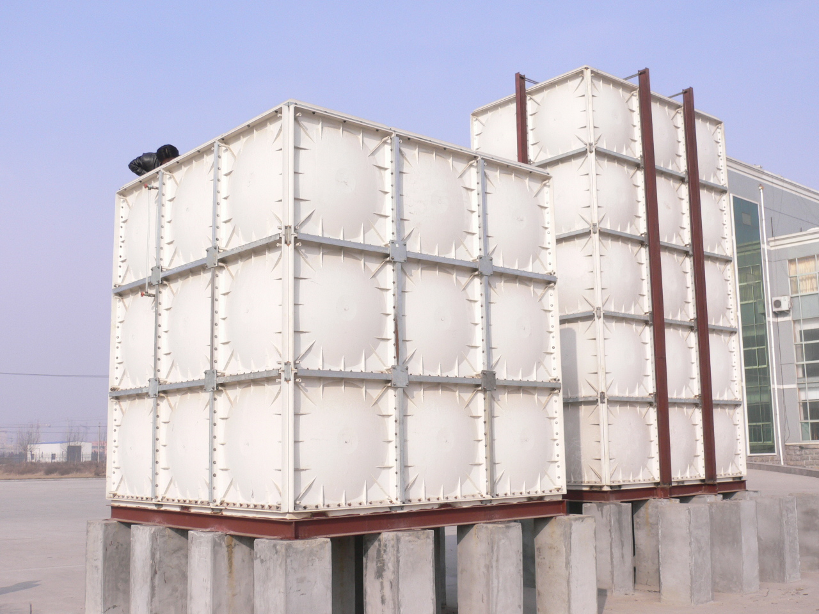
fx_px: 970
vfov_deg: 35.1
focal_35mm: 41
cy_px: 307
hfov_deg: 45.8
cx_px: 410
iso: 80
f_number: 6.1
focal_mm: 6.8
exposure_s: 1/250
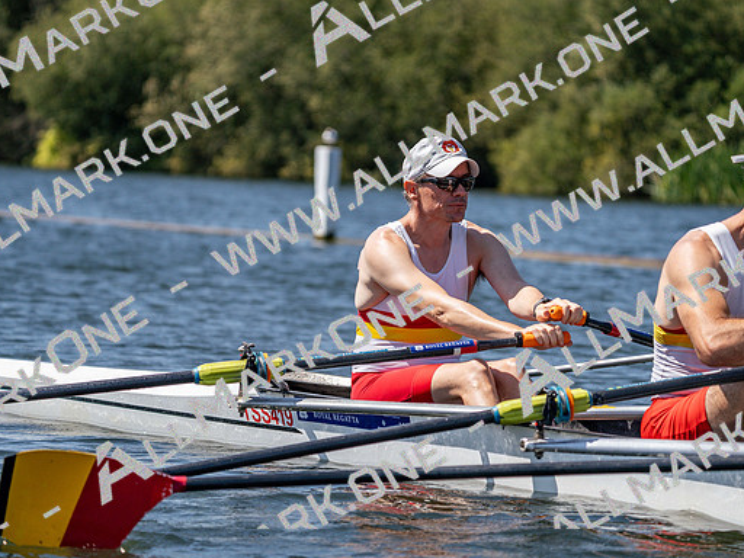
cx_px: 391
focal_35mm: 218
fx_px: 4685
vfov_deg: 6.8
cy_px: 280
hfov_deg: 9.1
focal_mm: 200
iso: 250
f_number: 5.6
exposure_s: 1/2000
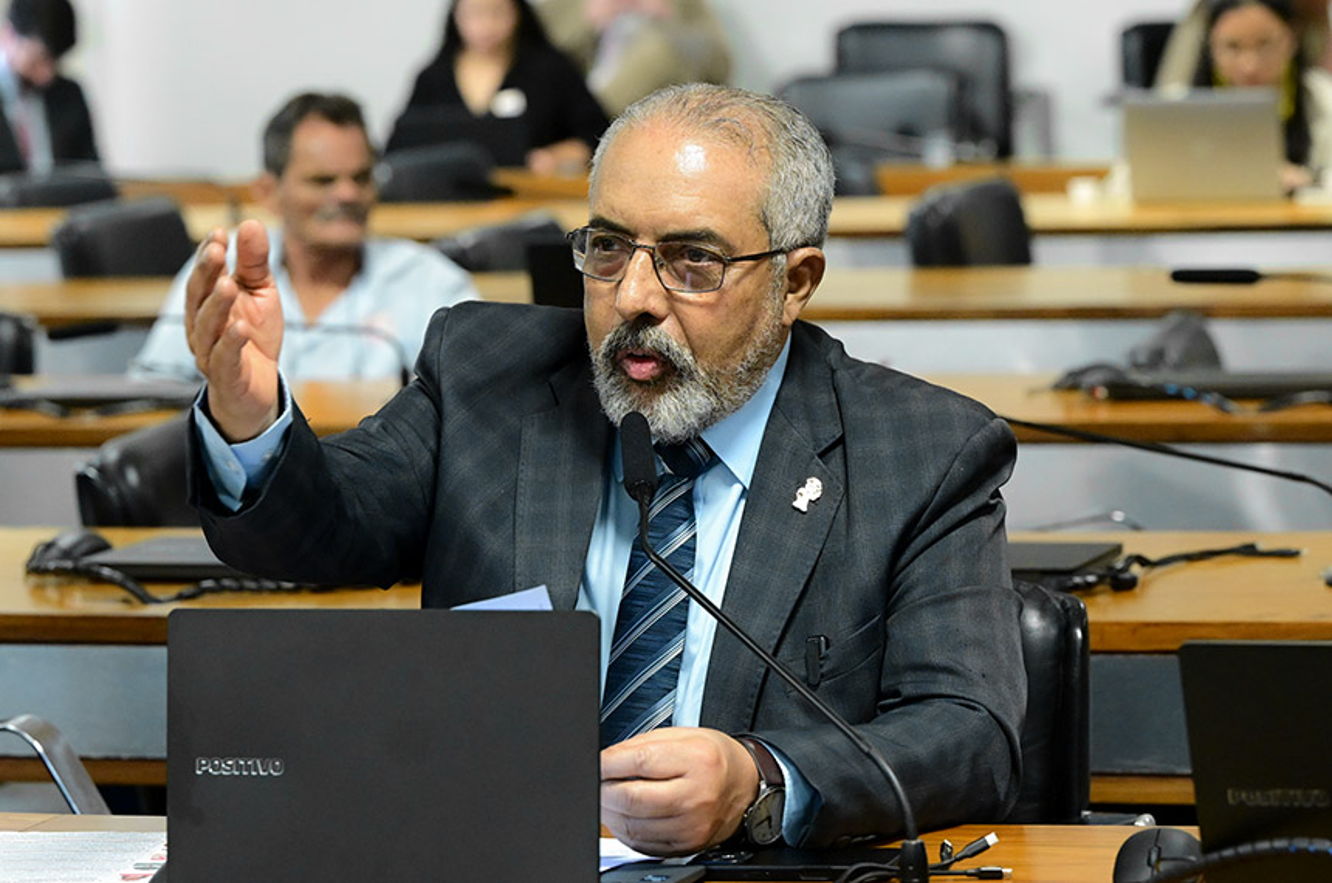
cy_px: 442
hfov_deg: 16.3
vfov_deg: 10.8
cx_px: 666
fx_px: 4653
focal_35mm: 126
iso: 4000
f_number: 3.5
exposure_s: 1/200
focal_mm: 84
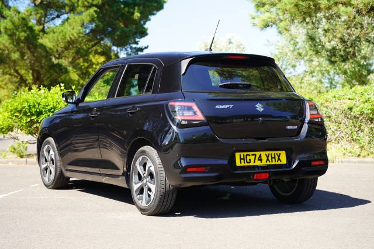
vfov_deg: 19.4
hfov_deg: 28.9
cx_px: 187
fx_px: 727
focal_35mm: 70
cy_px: 124
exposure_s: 1/80
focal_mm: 70
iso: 100
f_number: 4
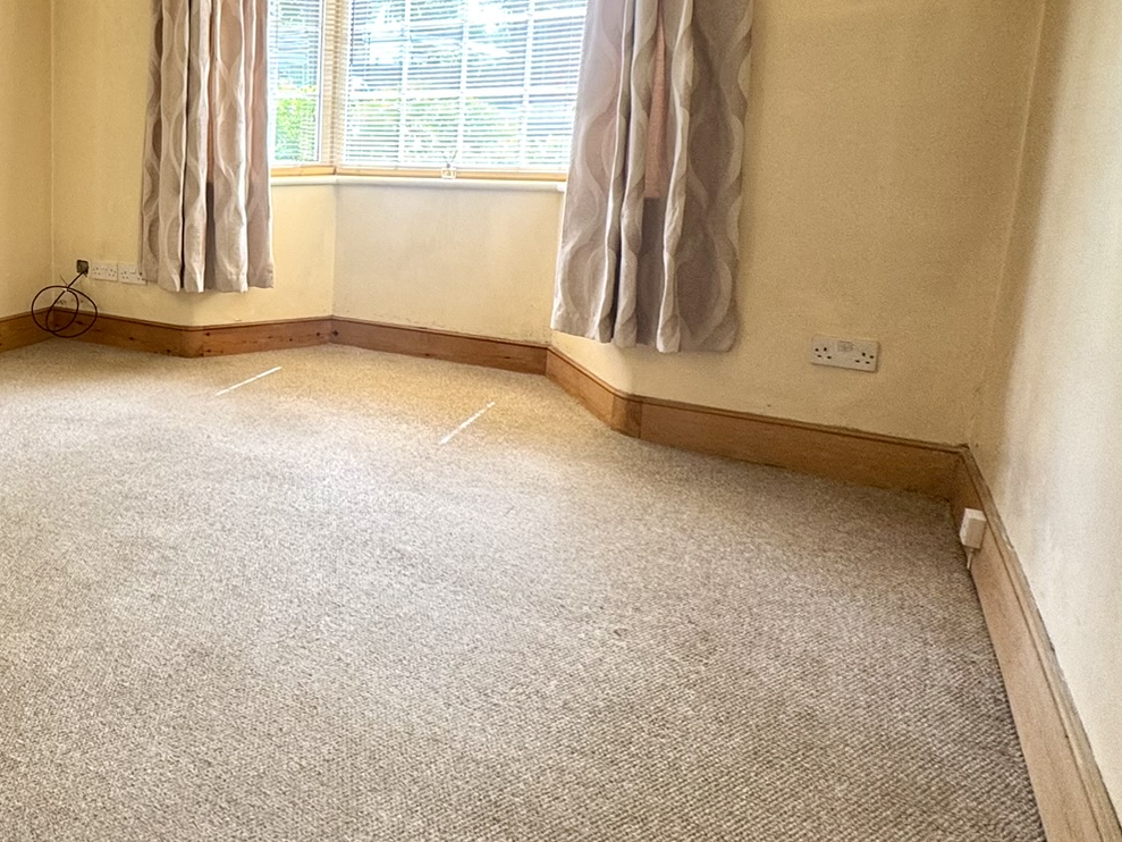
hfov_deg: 51.5
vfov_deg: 47.1
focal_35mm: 29
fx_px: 940
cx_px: 42
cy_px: 252
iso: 80
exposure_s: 1/99
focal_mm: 2.22
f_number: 2.2
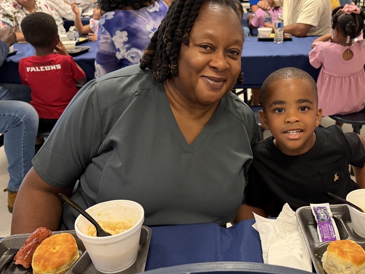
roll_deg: +0.6
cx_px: 250
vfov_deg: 39.5
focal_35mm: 36
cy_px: 110
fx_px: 380
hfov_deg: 50.2
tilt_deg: -19.2
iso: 640
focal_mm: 6.76
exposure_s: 1/60
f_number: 1.78
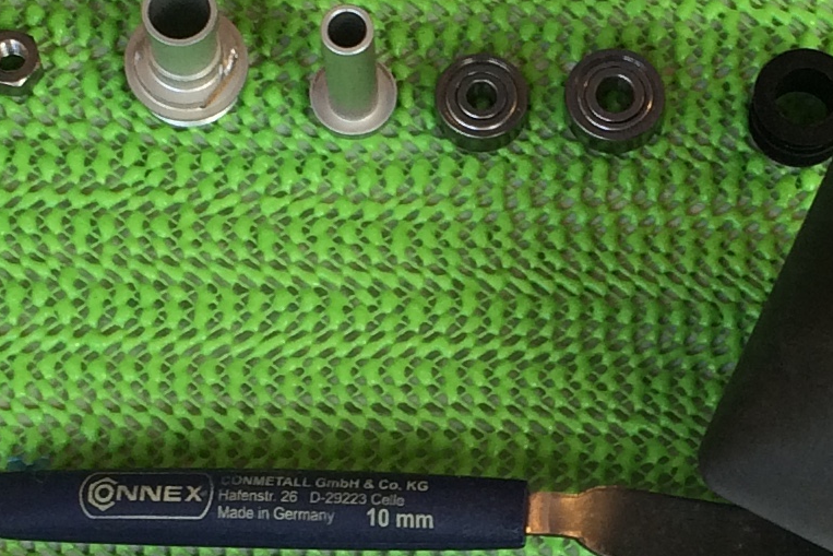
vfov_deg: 10.6
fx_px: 2985
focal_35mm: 129
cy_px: 546
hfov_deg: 15.8
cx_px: 574
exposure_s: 1/100
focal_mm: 4.15
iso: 40
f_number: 2.2
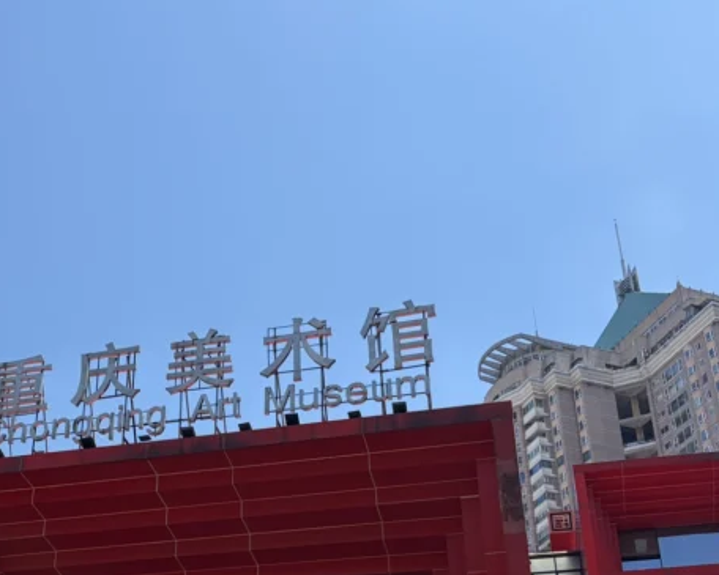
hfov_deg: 32.4
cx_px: 184
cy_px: 440
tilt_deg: +30.5
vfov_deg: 26.3
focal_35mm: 57
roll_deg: -3.8
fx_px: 1213
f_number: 1.6
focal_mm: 5.96
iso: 50
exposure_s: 1/4065
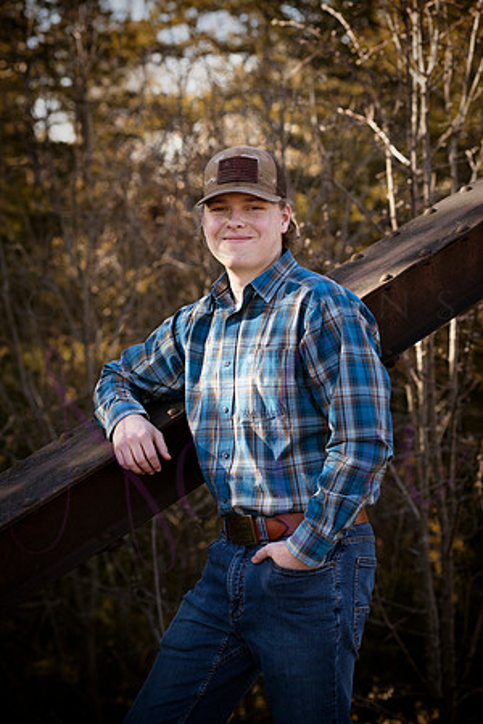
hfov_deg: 14.9
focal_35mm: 92
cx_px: 242
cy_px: 362
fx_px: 1851
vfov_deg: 22.1
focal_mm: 92
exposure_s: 1/800
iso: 800
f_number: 5.6
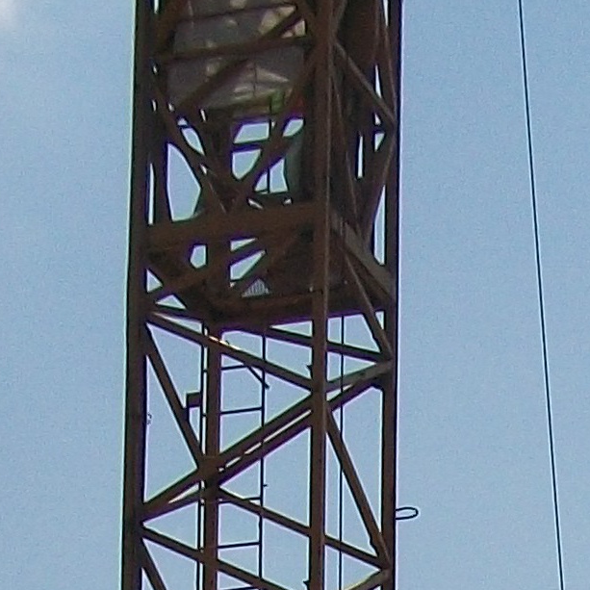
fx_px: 3259
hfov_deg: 9.9
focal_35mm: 169
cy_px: 1484
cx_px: 987
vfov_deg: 9.1
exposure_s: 1/1250
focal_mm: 5.7
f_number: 5.5
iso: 80
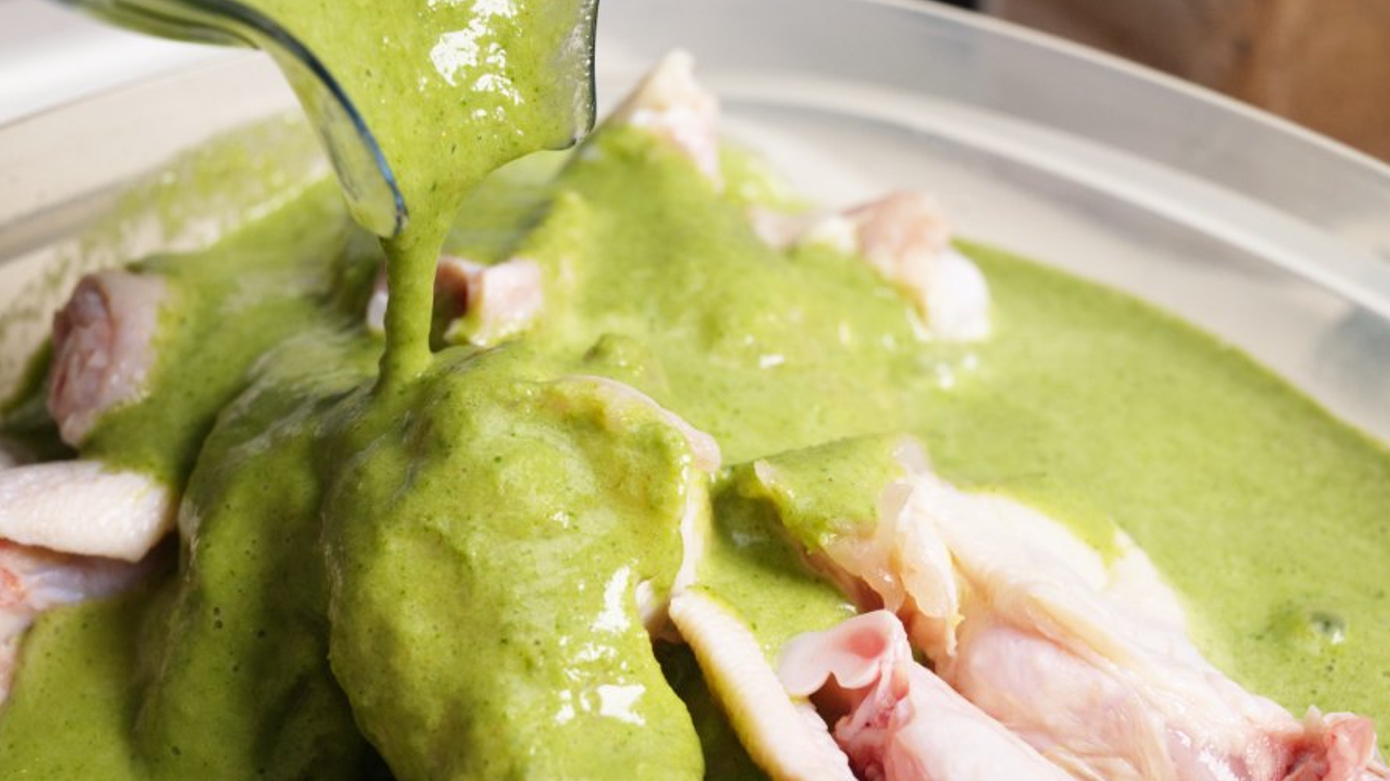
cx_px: 623
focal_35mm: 66
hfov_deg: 31.9
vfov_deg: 18.2
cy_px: 457
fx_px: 2432
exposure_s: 1/1000
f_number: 8
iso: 1000
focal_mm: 47
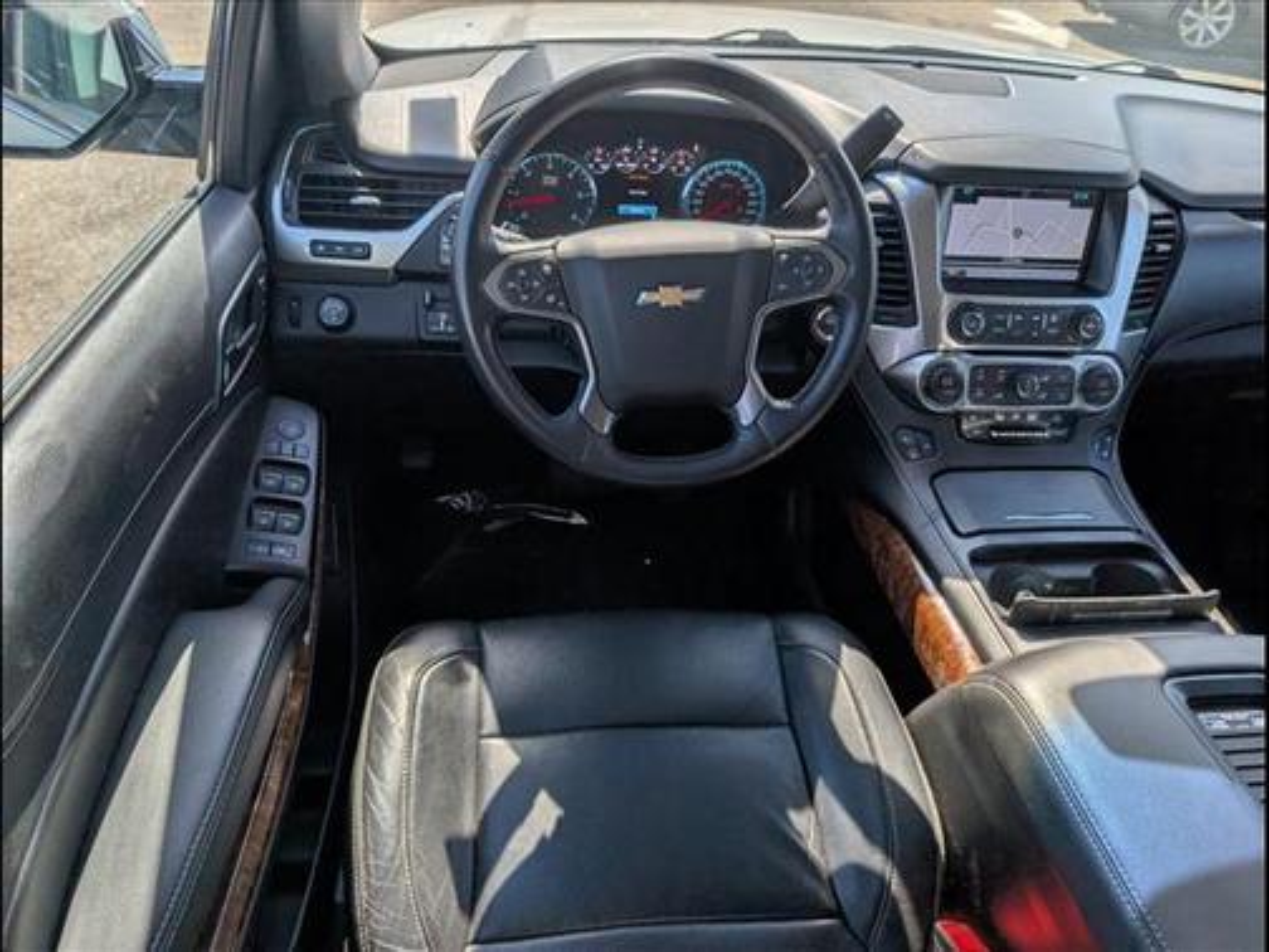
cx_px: 634
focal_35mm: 24
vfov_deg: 56.8
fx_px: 880
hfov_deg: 71.6
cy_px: 476
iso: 17
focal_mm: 6.9
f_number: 1.68
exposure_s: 1/5000
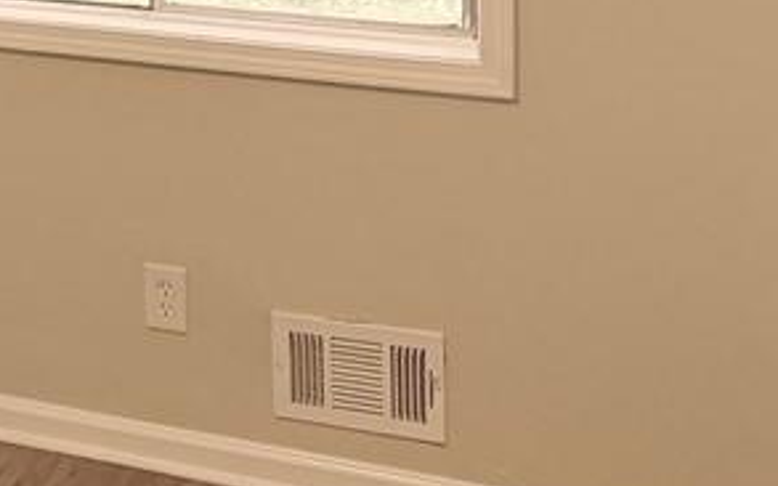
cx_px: -366
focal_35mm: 89
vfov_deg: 13.6
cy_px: -292
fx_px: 1887
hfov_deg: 20.2
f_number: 1.78
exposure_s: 1/219
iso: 160
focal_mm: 6.76
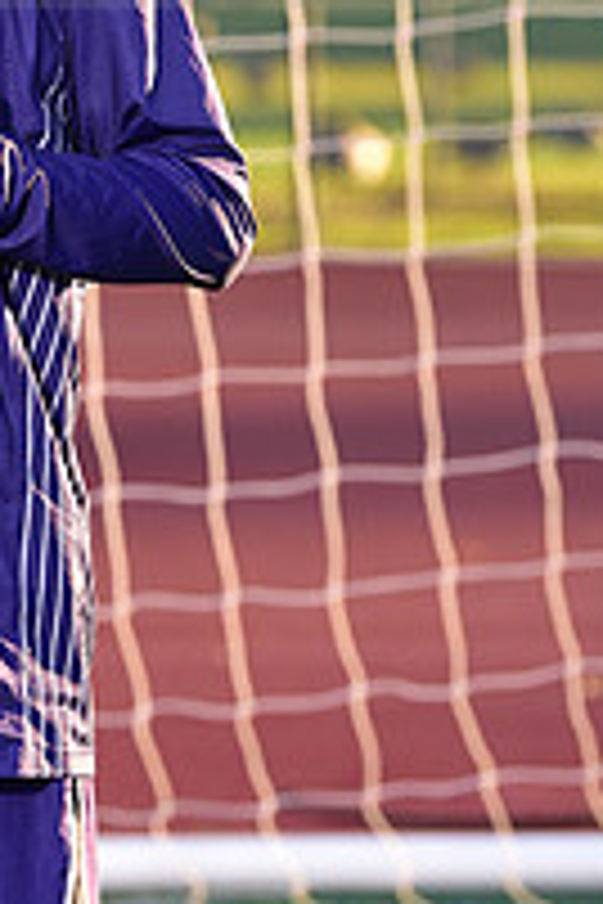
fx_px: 10878
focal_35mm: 433
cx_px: -155
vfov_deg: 4.7
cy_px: -135
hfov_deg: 3.2
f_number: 4.5
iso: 200
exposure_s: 1/250
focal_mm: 150
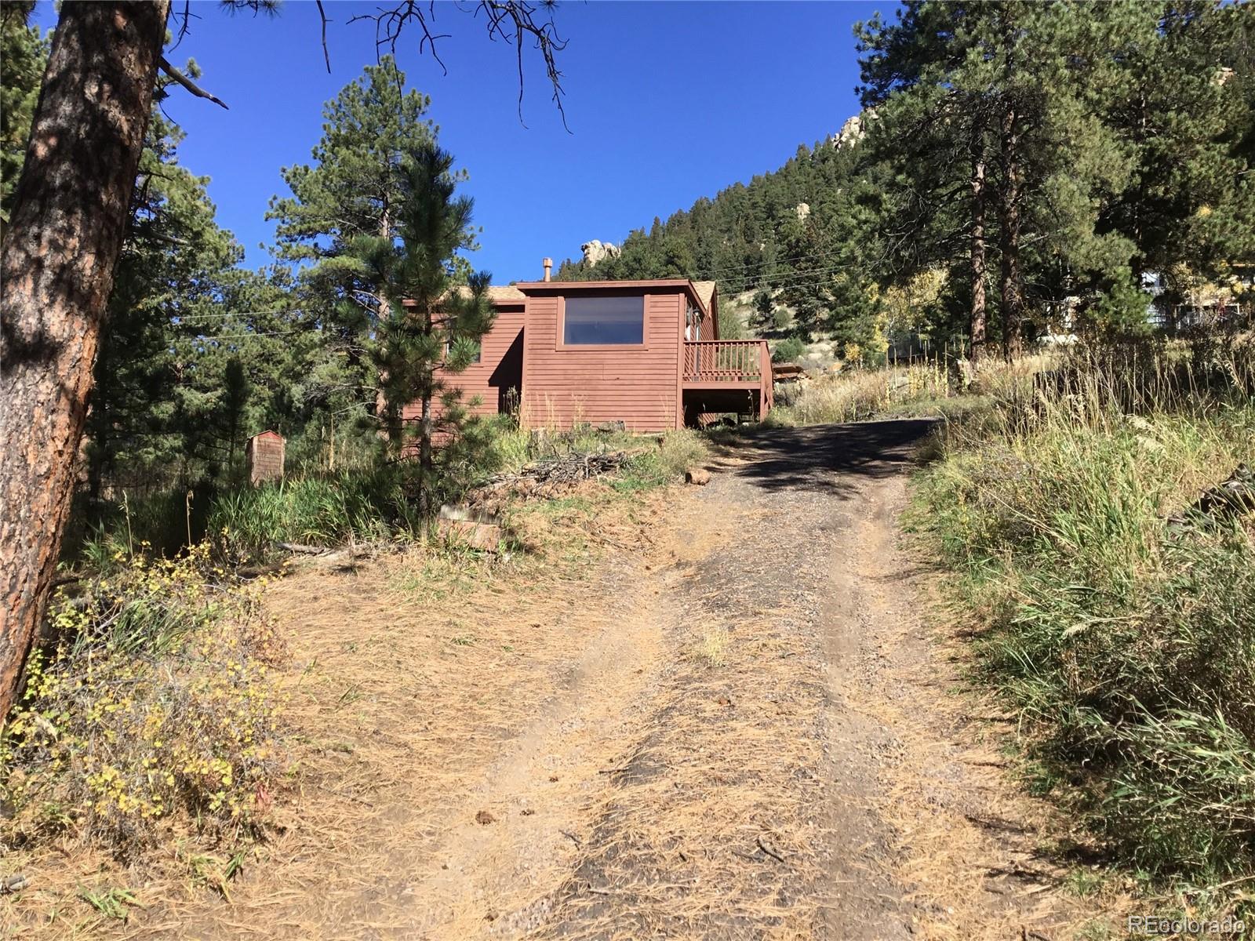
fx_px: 1124
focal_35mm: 31
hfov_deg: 58.4
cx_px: 628
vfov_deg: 45.4
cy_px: 470
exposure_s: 1/840
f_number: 2.4
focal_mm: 3.3
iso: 25
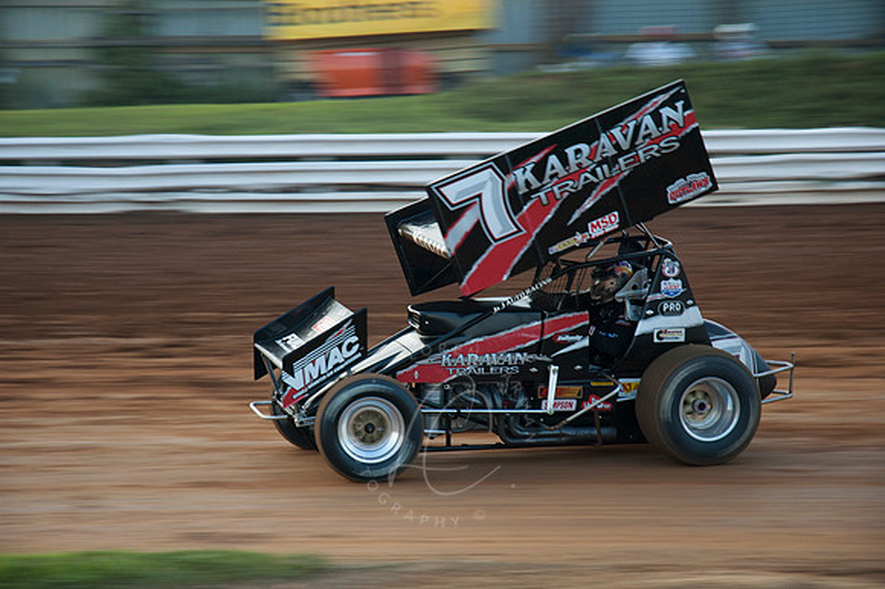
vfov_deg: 13.0
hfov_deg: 19.5
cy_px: 294
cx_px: 442
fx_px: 2580
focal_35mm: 105
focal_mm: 70
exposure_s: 1/160
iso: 200
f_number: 4.5
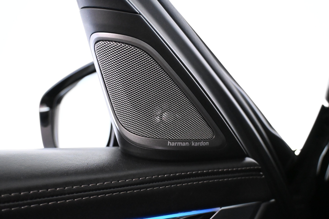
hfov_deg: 60.7
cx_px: 164
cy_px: 110
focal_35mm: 31
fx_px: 281
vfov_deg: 42.6
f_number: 3.8
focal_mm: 20.5
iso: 6400
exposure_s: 1/60
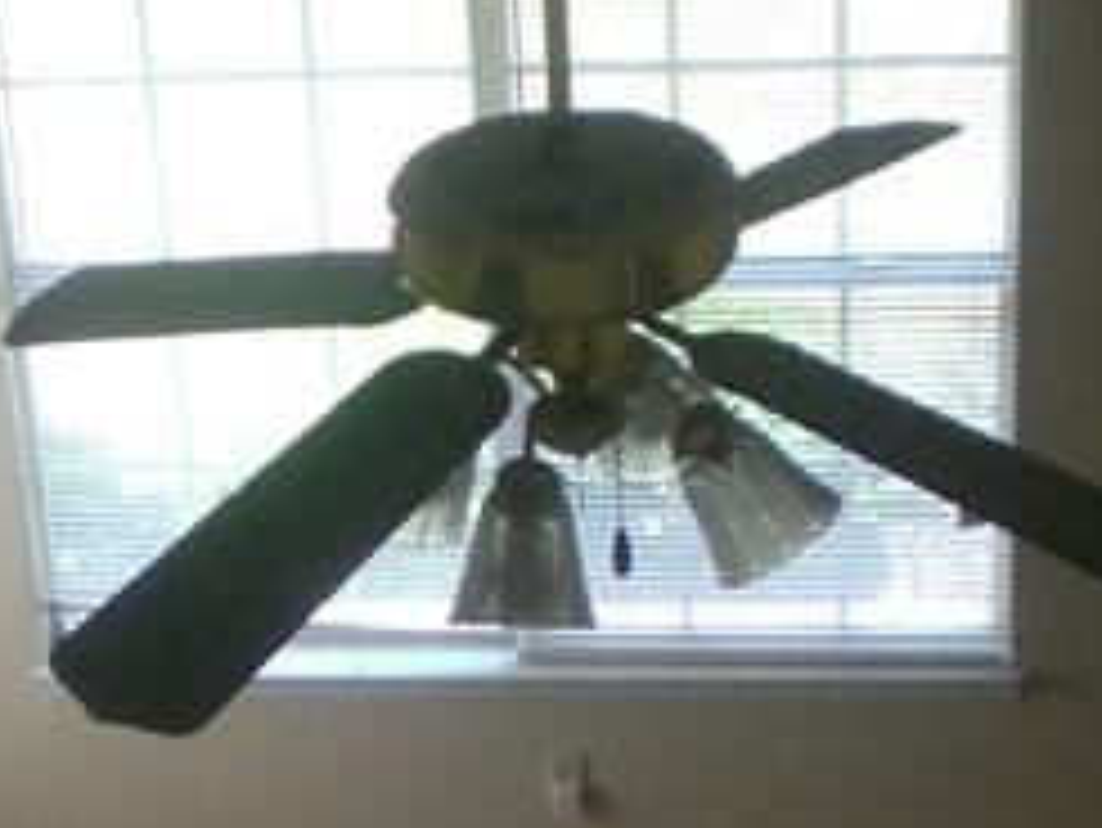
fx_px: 3472
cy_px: 810
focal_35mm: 109
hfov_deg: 18.0
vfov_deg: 13.4
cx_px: 481
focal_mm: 6.3
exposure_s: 1/100
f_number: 3.1
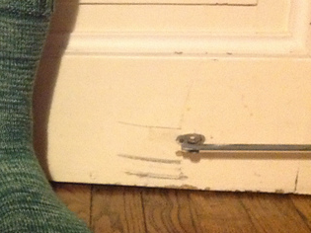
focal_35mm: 71
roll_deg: -1.0
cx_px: 21
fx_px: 638
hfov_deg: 26.3
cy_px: 133
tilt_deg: -17.9
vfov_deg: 20.7
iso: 800
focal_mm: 4.28
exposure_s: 1/15
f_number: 2.4
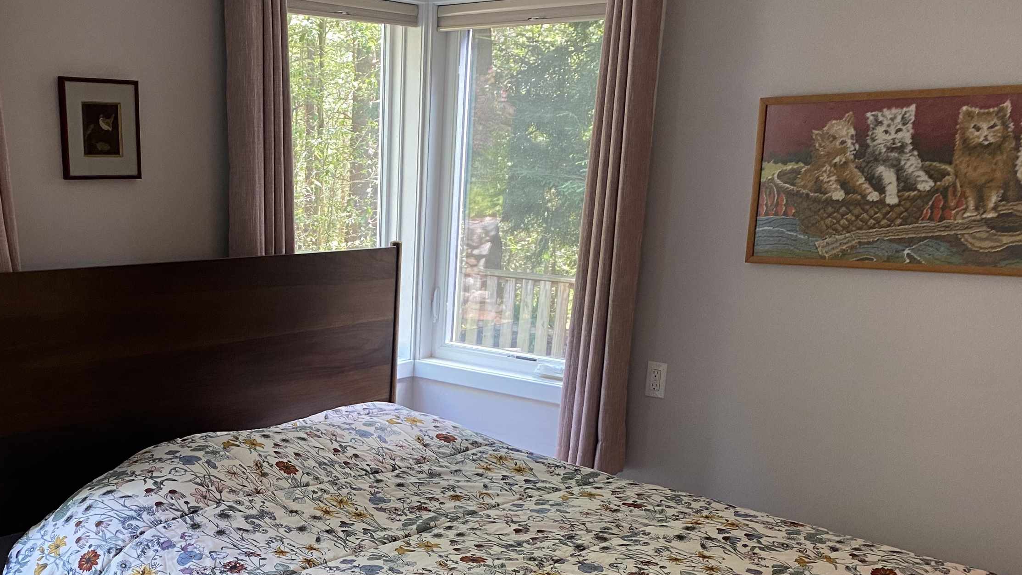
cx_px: 341
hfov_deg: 50.7
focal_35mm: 39
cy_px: 512
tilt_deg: -17.8
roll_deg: -0.6
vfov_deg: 29.3
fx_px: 1057
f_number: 1.8
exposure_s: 1/60
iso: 160
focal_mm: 4.25
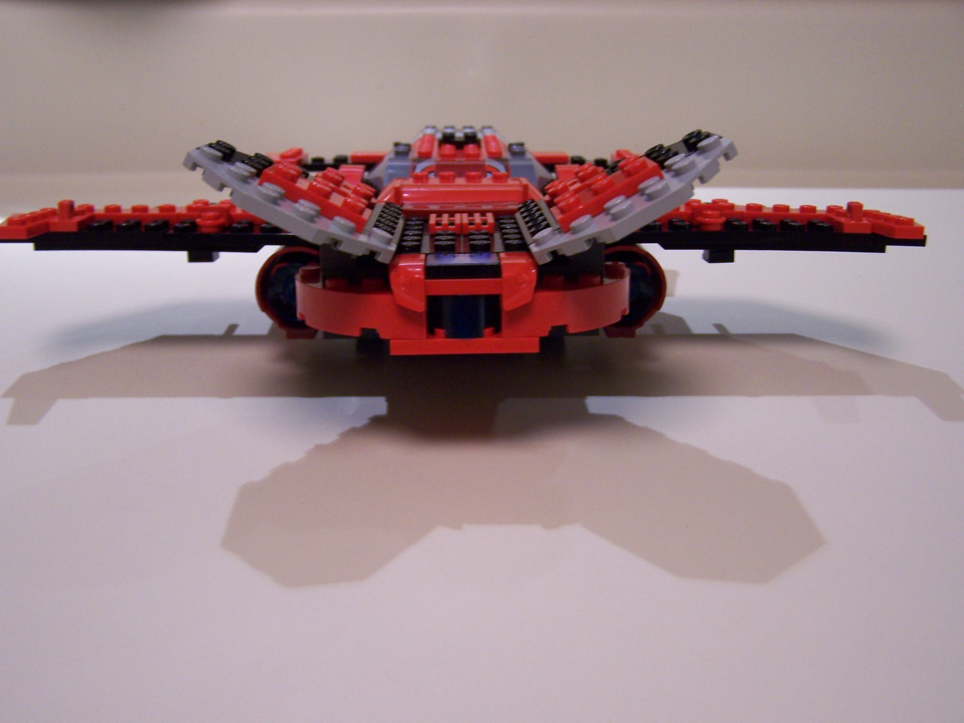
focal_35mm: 38
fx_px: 1058
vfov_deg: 37.7
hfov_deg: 49.0
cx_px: 482
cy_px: 362
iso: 140
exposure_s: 1/30
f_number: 2.8
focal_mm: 6.3
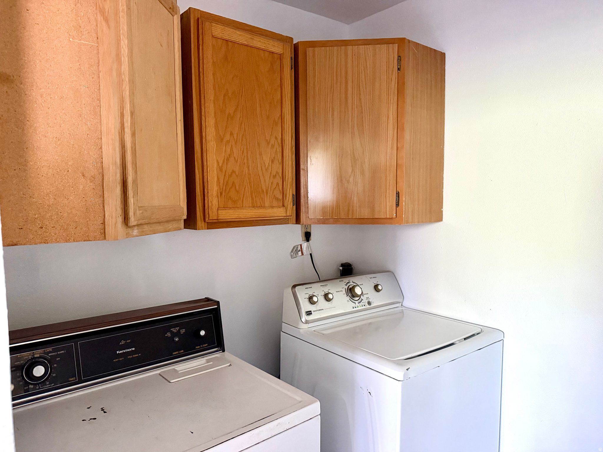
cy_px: 226
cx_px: 302
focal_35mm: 24
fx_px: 418
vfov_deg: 56.8
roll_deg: +1.0
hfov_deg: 71.6
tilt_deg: -3.1
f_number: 1.78
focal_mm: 6.76
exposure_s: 1/60
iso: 800
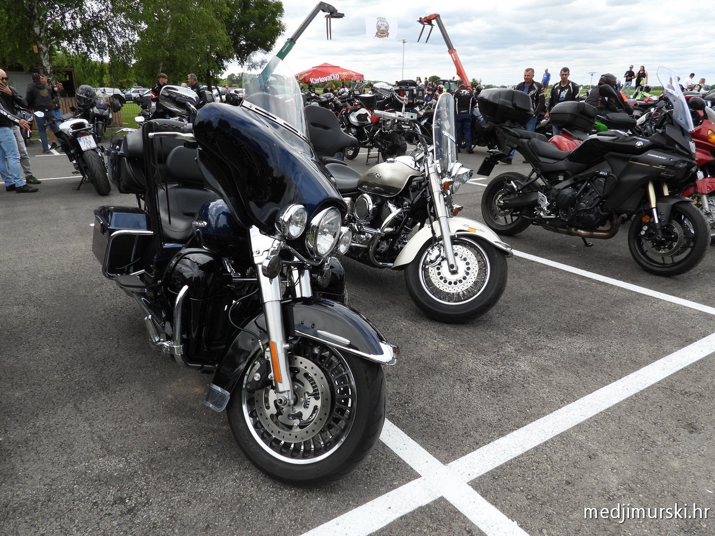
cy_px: 268
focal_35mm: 24
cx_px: 358
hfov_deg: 71.6
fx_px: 496
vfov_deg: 56.8
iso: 100
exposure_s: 1/1000
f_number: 2.8
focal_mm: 4.3
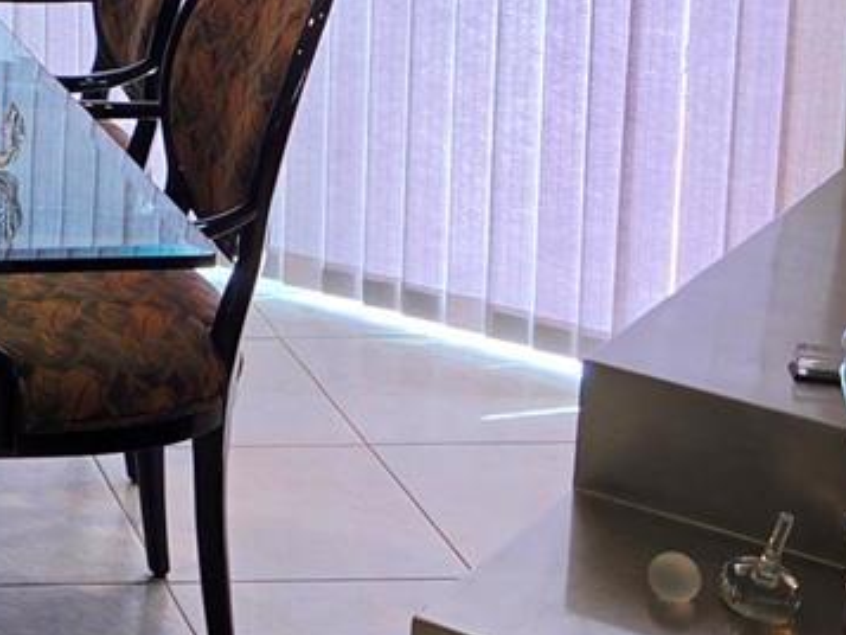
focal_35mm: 103
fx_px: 2518
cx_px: -334
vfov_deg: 13.7
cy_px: -249
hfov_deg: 17.6
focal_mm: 5.4
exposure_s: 1/120
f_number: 1.8
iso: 32
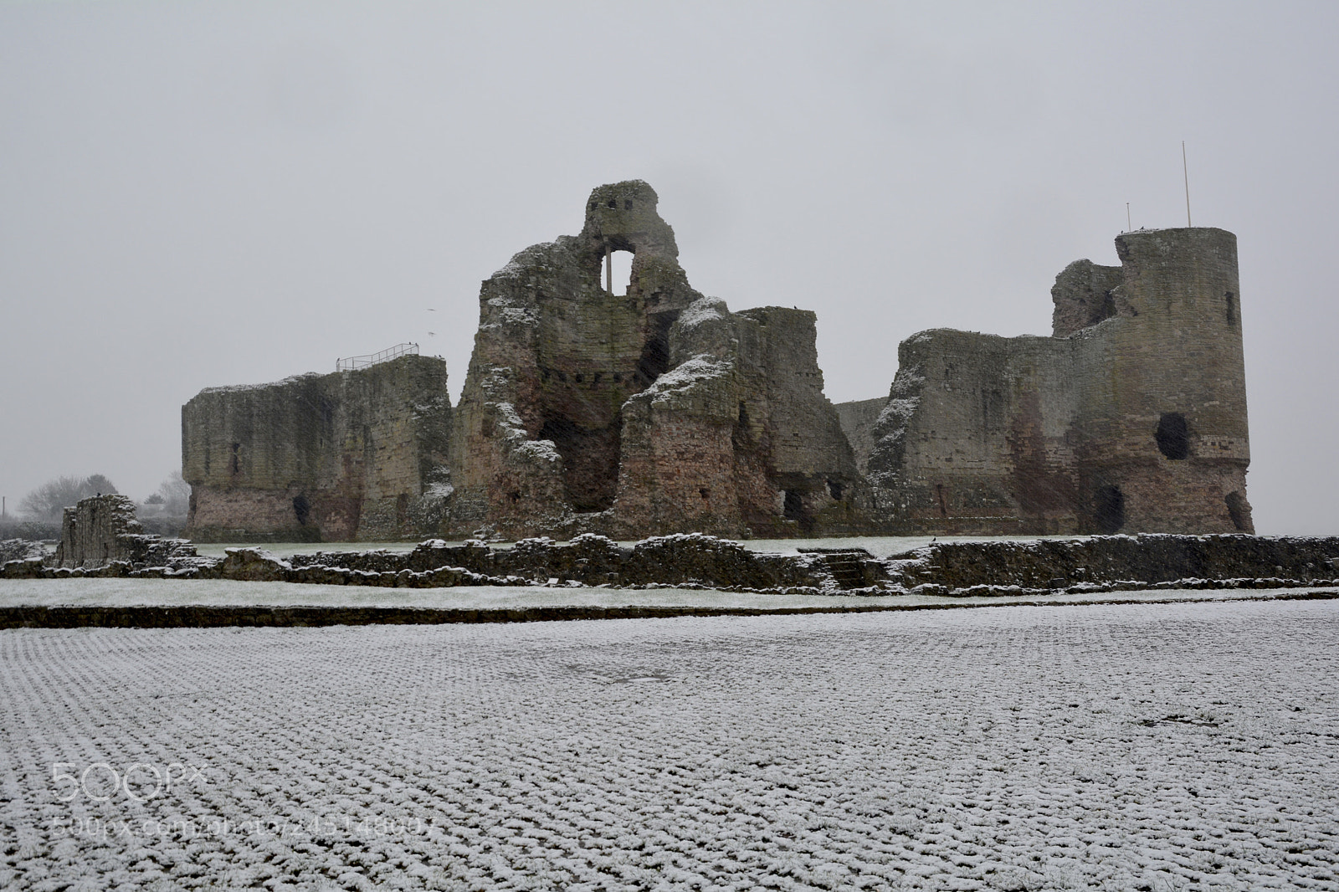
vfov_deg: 43.6
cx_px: 670
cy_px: 446
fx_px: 1116
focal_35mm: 30
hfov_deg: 61.9
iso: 100
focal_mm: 20
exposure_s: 1/25
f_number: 8
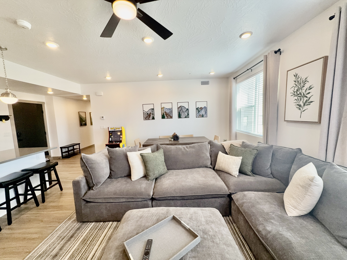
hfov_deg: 102.1
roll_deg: +1.7
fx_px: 140
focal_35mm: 14
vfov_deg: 85.7
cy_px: 130
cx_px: 174
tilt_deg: -5.0
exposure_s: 1/120
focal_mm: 2.22
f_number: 2.2
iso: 64
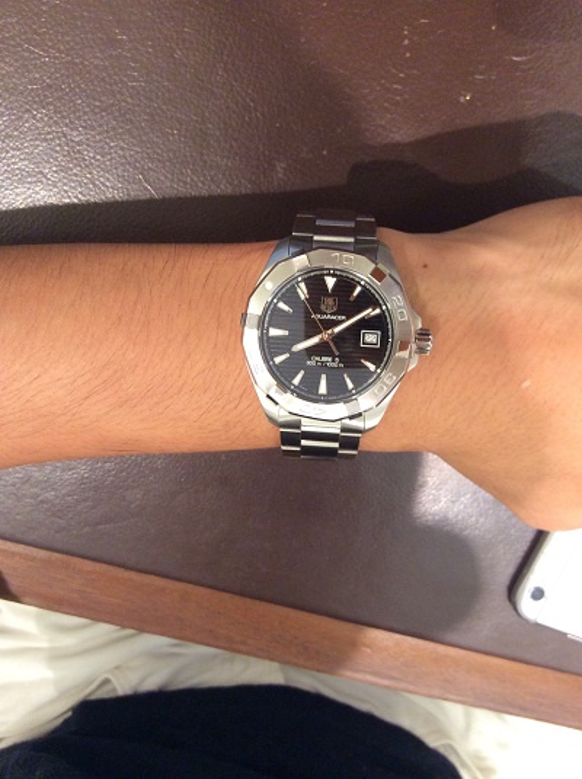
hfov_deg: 44.1
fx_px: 719
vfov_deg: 56.9
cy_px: 390
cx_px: 291
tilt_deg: -73.0
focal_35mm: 32
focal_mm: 3.3
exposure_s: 1/24
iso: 160
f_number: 2.4
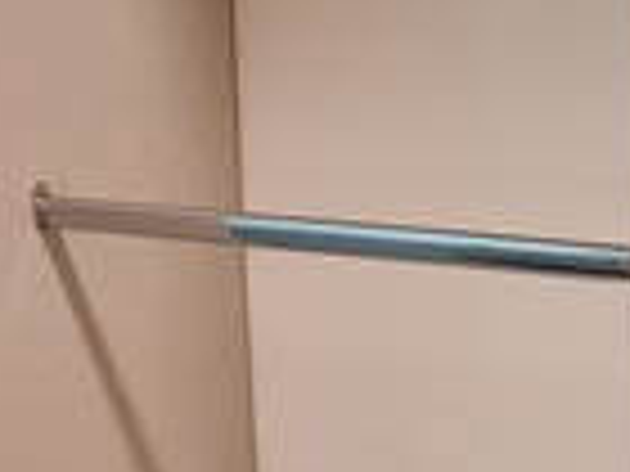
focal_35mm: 150
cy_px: 121
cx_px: 338
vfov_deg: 9.9
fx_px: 2730
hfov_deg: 13.2
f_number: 1.8
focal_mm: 5.4
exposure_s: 1/120
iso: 320
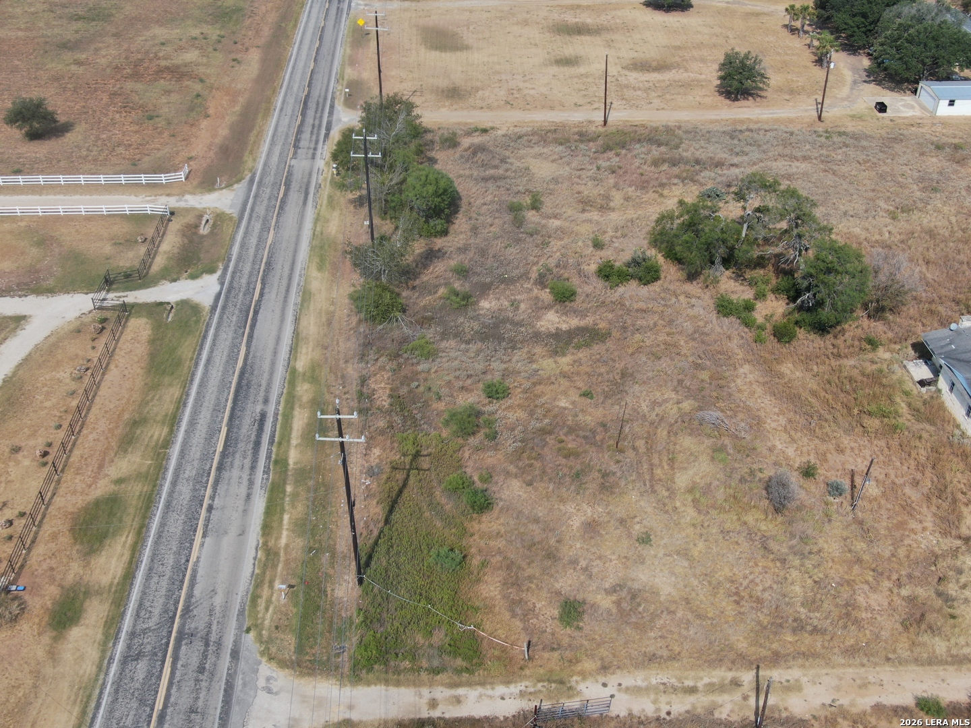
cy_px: 364
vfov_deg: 37.7
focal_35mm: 38
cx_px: 486
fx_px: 1066
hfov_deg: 49.0
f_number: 3.4
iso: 100
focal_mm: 6.48
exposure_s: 1/1000
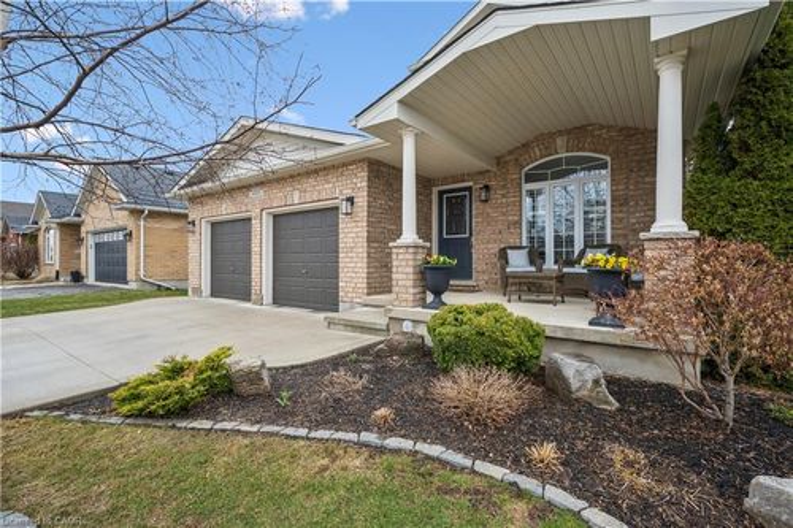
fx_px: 363
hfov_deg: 95.0
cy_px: 264
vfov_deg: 72.0
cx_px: 396
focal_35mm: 16
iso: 800
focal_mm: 16.5
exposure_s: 1/800
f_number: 8
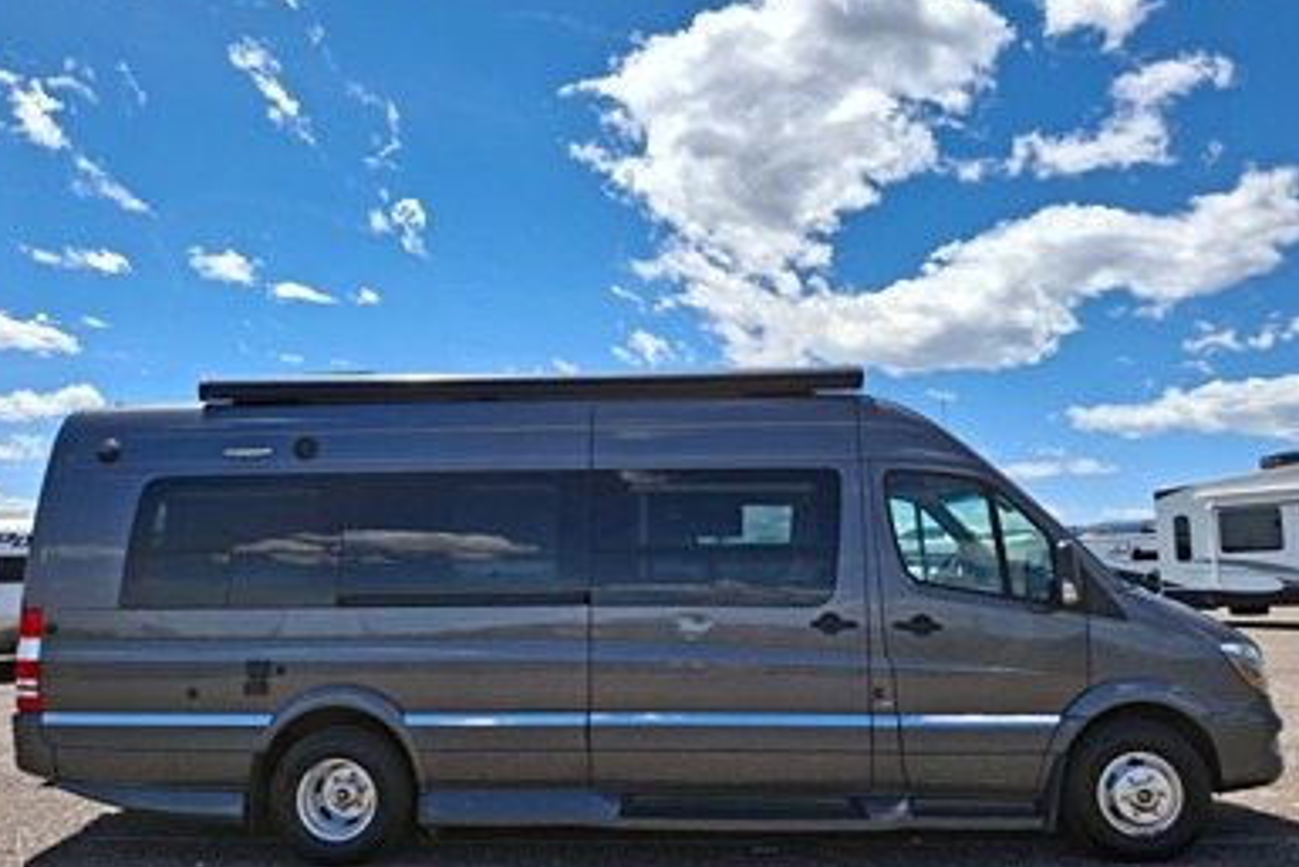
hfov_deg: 67.3
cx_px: 628
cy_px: 489
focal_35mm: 27
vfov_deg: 47.9
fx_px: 975
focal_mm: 4.69
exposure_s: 1/2577
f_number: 1.8
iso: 32
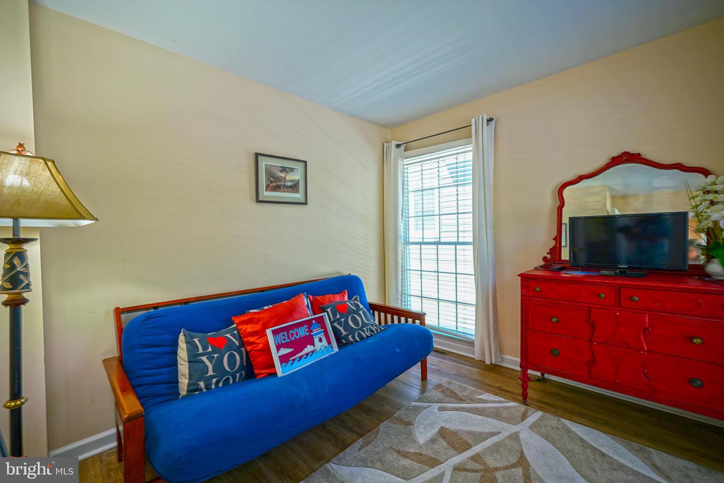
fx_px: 302
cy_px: 242
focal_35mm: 15
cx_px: 362
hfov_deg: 100.4
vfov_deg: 77.3
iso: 100
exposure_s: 1/30
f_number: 2.8
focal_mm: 10
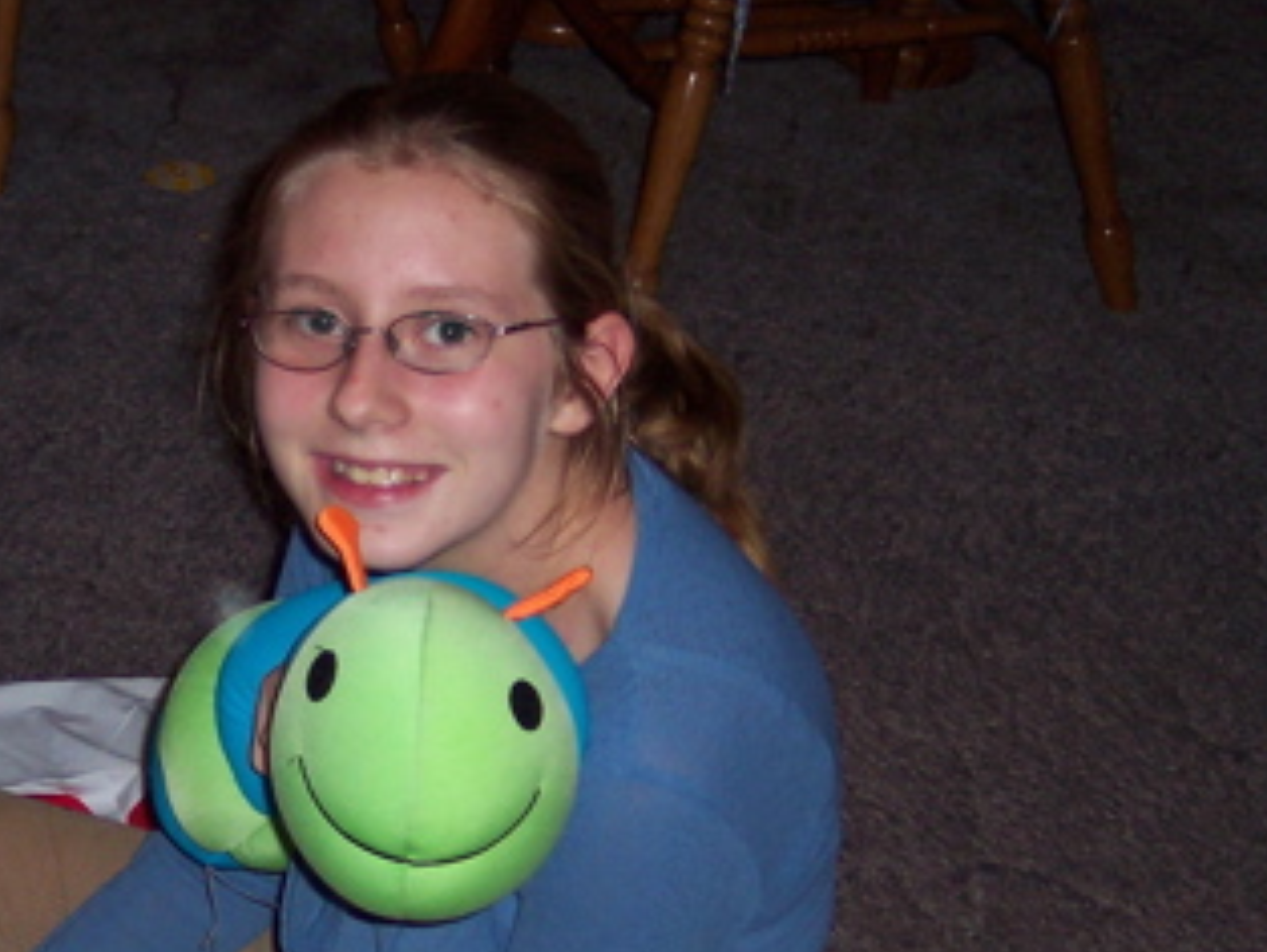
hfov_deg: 22.5
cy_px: 712
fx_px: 3150
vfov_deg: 17.1
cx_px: 309
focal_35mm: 86
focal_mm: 8
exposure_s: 1/30
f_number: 2.8
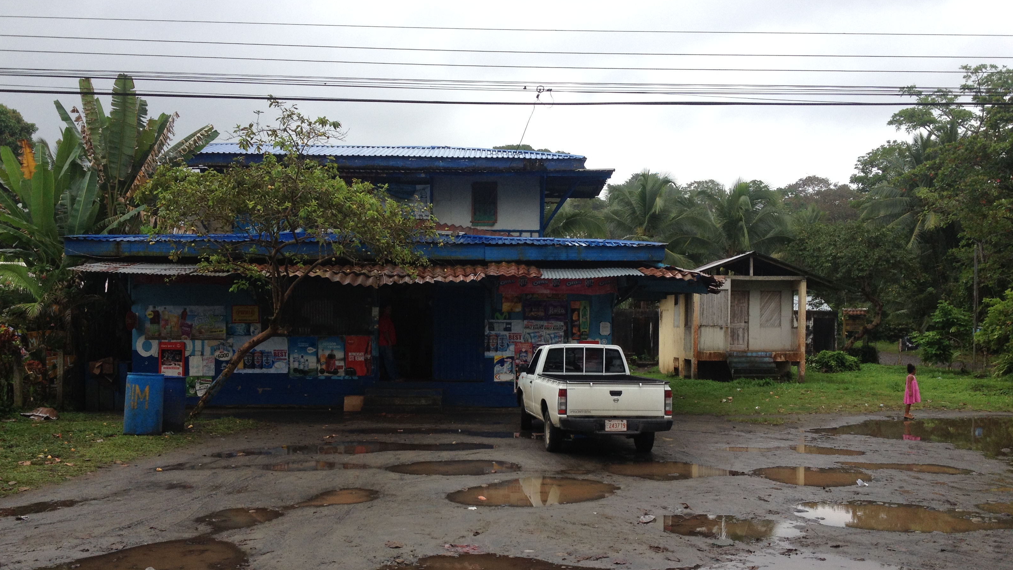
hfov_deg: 51.6
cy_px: 341
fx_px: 1048
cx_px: 500
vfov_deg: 30.4
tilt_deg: -5.8
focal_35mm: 39
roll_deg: -0.2
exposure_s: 1/361
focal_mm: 4.28
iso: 50
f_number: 2.4
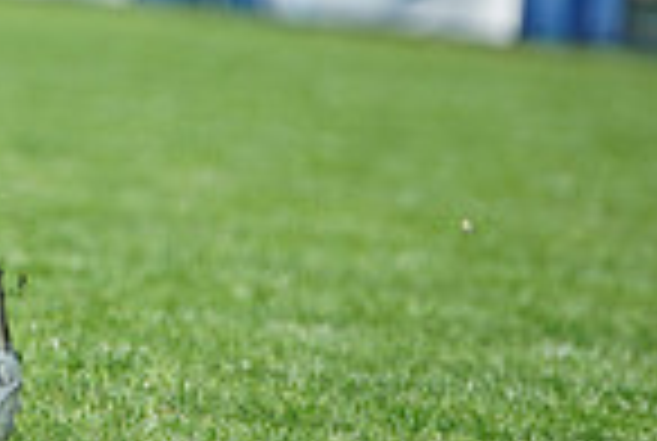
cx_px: -531
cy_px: -335
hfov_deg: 2.1
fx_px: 17921
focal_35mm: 980
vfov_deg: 1.4
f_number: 2.8
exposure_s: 1/3200
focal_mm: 247
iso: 400
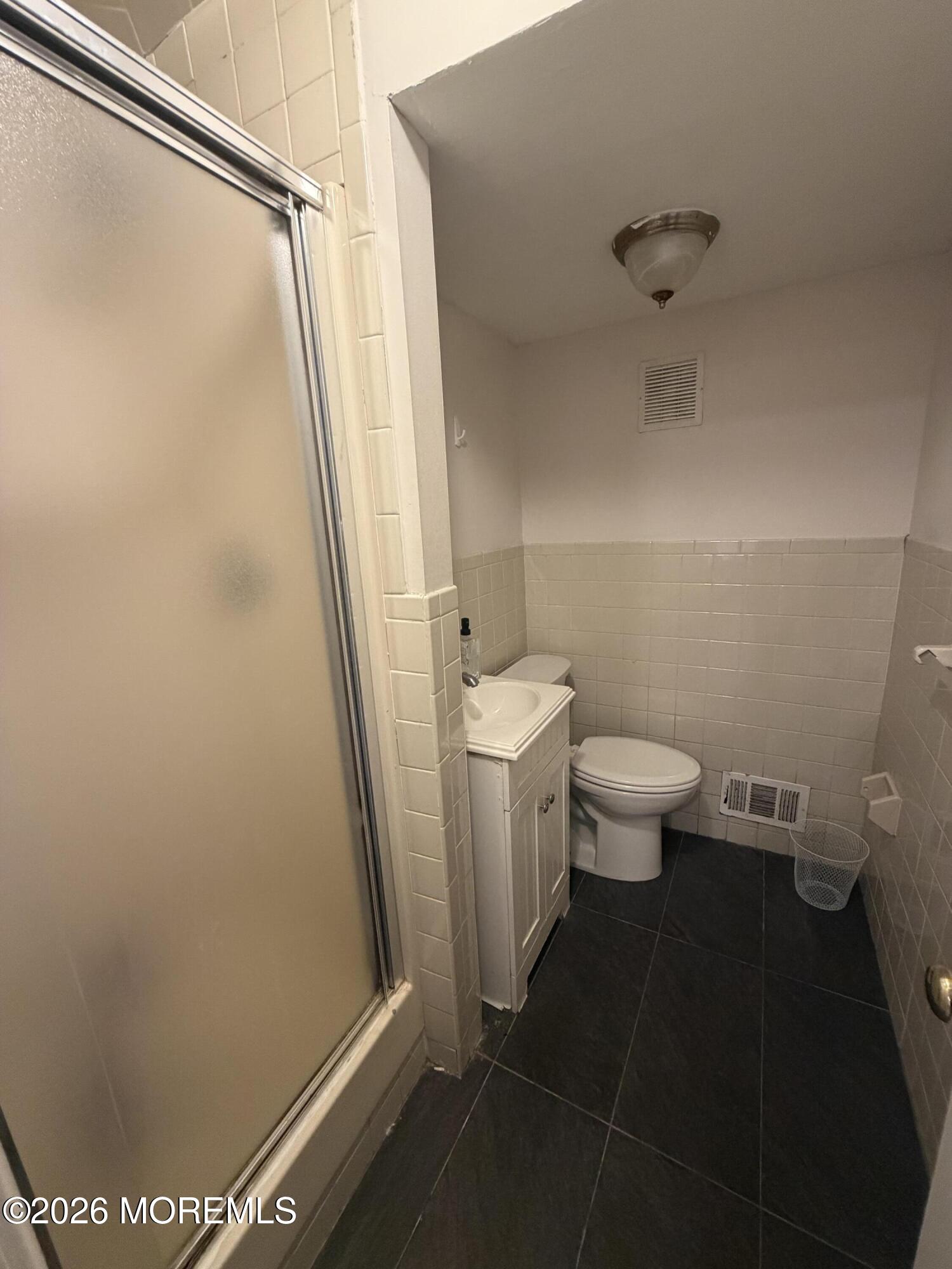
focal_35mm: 14
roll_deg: +3.9
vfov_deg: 102.1
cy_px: 634
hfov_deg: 85.7
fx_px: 513
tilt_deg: -13.1
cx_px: 476
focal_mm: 2.22
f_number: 2.2
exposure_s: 1/60
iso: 400
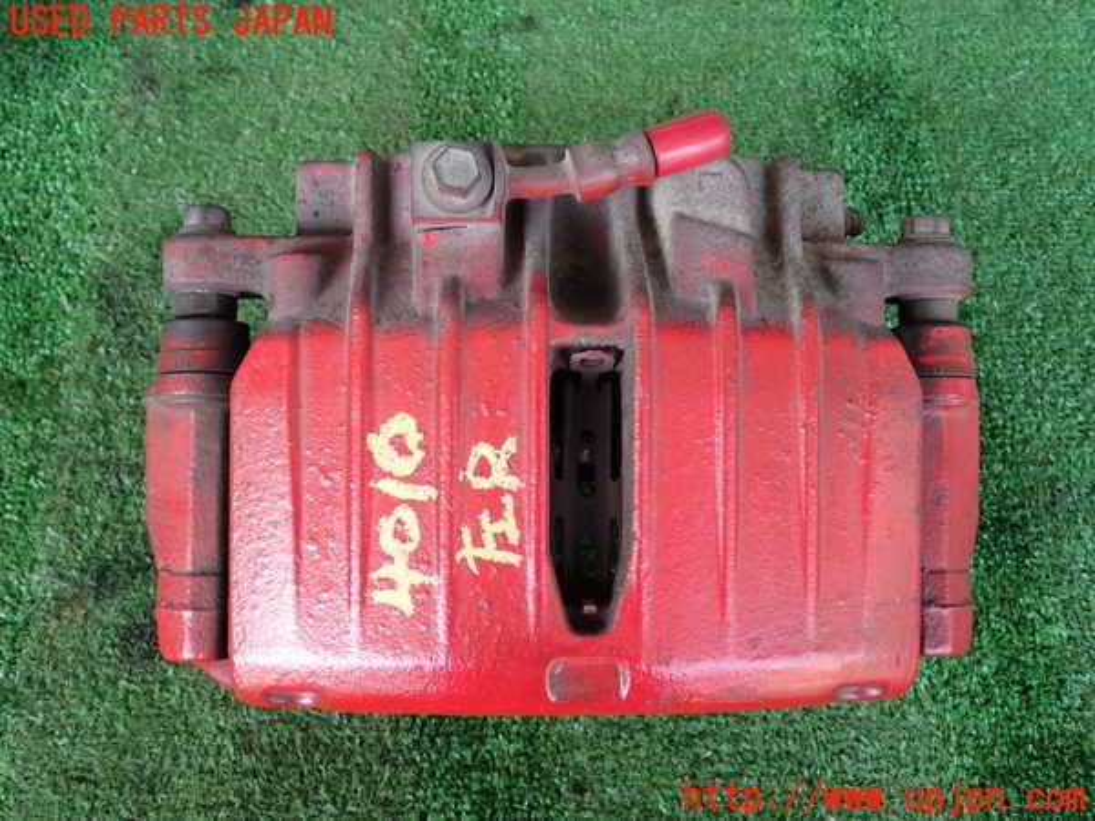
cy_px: 410
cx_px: 548
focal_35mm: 41
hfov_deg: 45.8
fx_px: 1297
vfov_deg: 35.1
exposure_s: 1/80
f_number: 2.8
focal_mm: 7.31
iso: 125
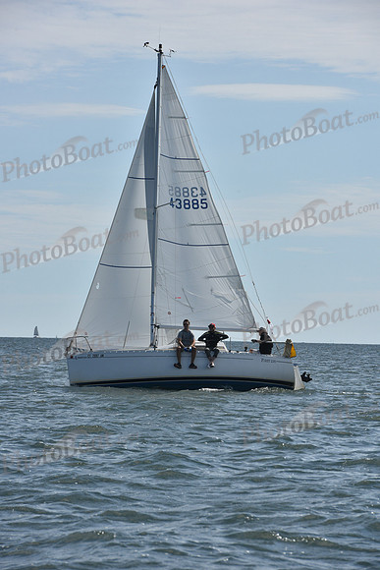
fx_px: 3165
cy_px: 285
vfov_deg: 10.3
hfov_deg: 6.9
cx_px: 190
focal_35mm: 200
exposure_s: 1/1000
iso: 320
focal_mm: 200
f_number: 13
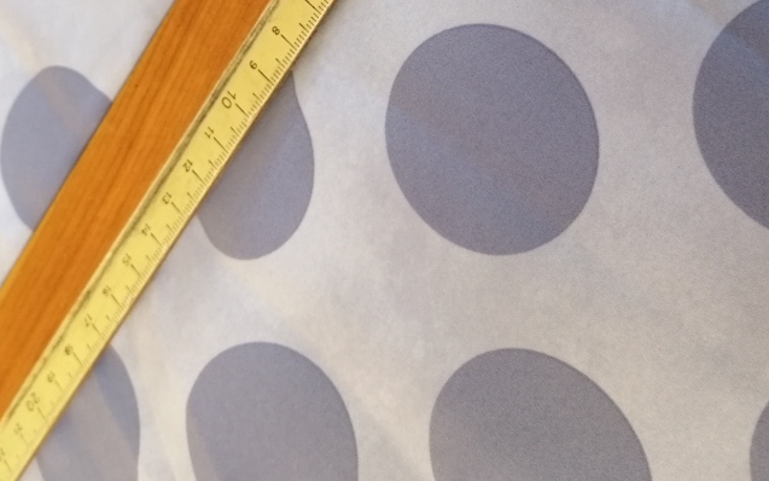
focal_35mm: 46
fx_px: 964
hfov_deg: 43.5
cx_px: 371
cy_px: 22
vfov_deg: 26.7
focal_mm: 4.75
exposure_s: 1/33.3
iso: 250
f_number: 1.8
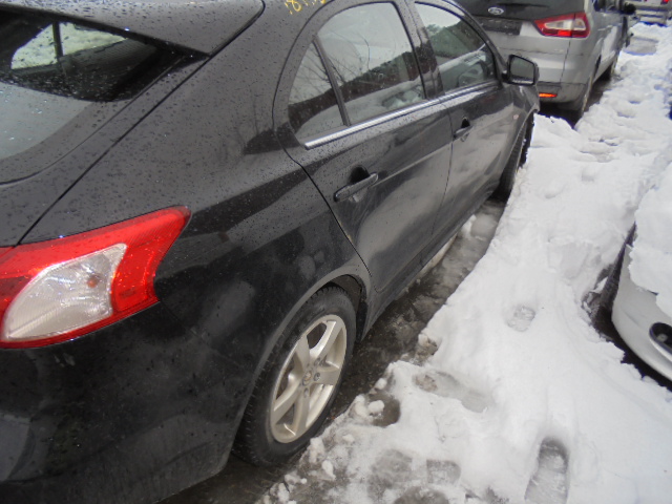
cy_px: 252
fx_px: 505
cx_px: 336
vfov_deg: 53.1
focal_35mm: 26
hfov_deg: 67.3
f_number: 3.5
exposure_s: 1/50
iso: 100
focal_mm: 4.6
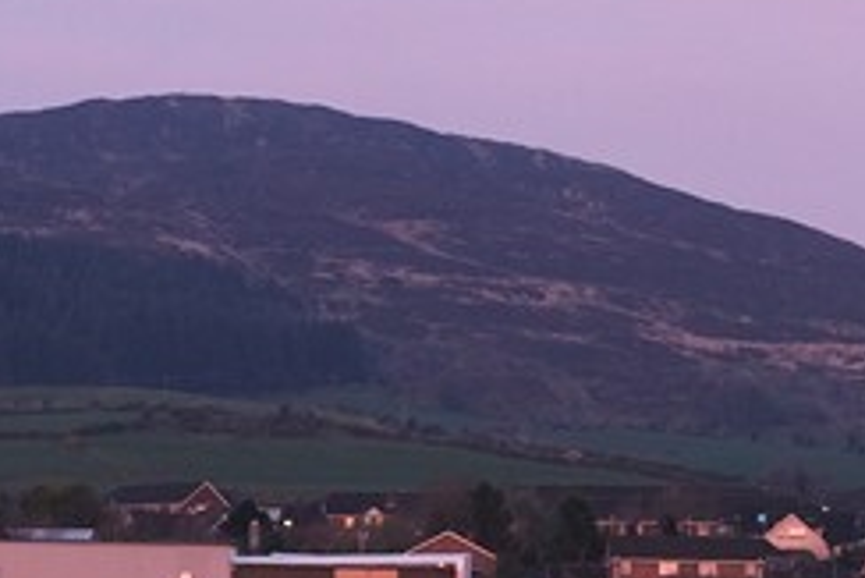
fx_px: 7789
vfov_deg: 4.2
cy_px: 613
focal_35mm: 324
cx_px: 277
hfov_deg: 6.4
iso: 400
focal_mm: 58.7
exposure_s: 1/110
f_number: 4
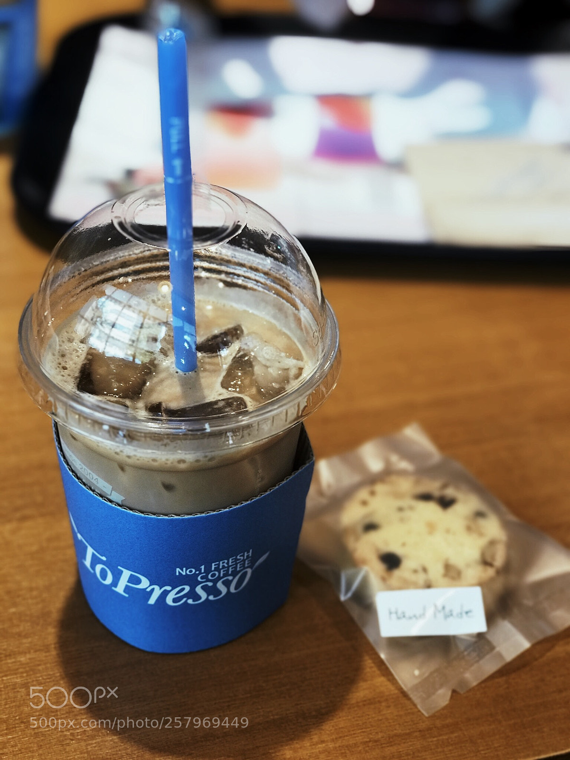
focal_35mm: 57
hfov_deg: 25.7
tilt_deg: -38.2
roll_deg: -1.6
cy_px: 380
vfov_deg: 33.8
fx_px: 1251
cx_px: 285
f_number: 2.8
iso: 80
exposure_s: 1/60
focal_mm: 6.6
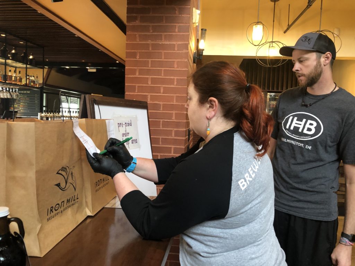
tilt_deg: -5.2
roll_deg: -3.0
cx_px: 178
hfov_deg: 63.4
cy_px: 133
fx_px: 287
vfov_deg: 49.7
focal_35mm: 28
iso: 50
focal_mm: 3.99
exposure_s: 1/15
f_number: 1.8
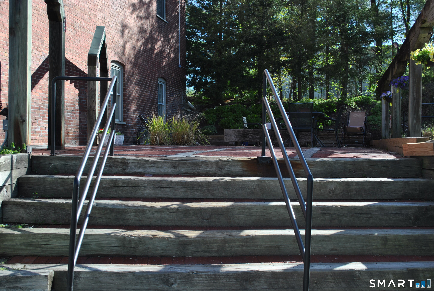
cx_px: 217
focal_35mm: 39
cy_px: 146
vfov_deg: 34.4
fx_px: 471
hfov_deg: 49.5
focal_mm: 26
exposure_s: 1/160
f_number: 6.3
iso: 100
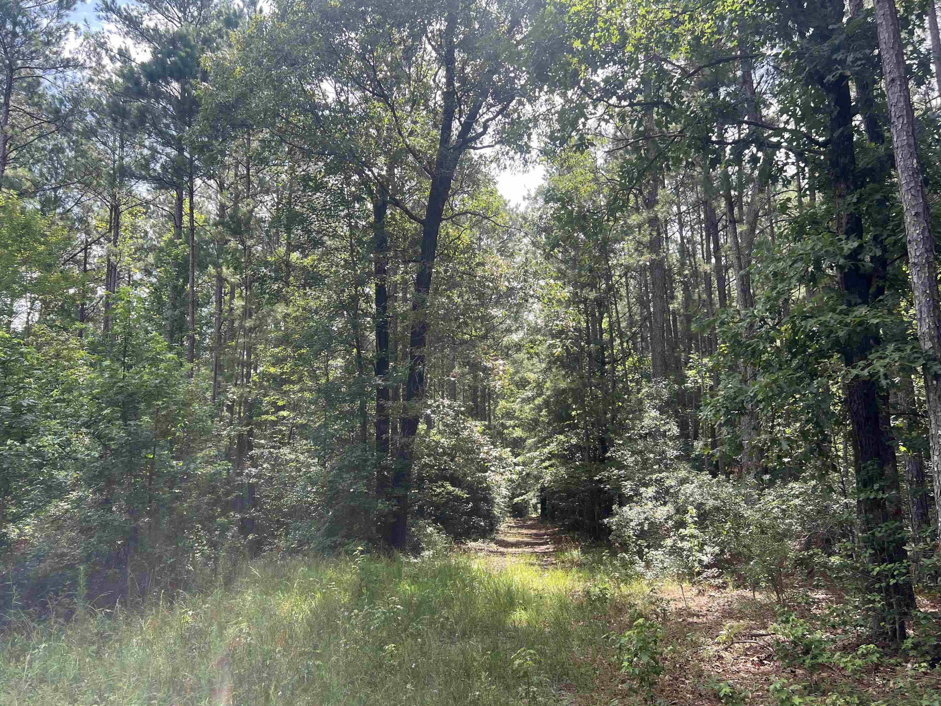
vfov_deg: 49.7
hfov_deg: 63.4
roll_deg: -1.4
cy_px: 361
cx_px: 481
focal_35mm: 28
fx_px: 761
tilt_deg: +10.9
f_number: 1.5
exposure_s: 1/728
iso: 50
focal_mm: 5.7
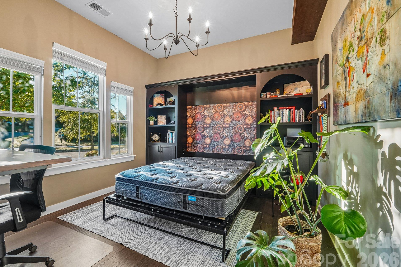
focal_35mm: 17
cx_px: 188
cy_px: 132
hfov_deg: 93.8
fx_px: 187
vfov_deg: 71.1
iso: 400
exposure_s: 1/10
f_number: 8
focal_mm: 10.5
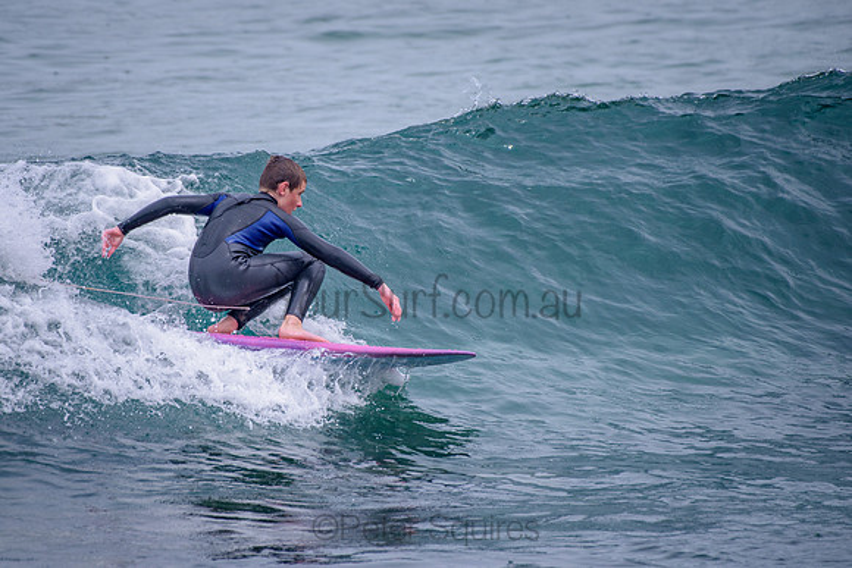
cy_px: 288
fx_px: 14511
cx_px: 342
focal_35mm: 613
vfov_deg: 2.2
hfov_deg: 3.4
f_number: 5.6
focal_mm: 500
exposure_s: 1/2000
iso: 220
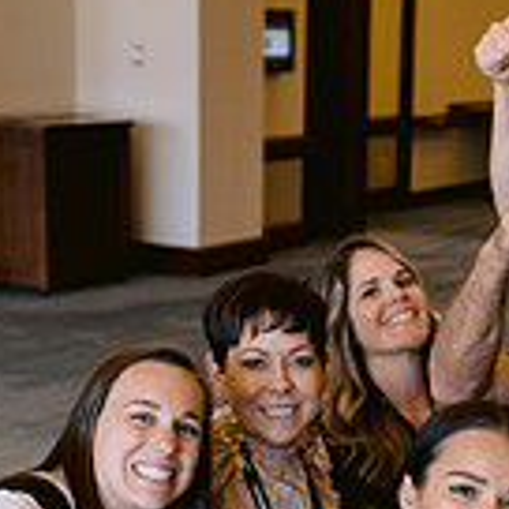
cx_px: 640
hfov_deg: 13.3
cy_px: 612
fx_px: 2113
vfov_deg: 13.4
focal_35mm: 127
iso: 800
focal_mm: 35
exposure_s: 1/100
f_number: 3.5
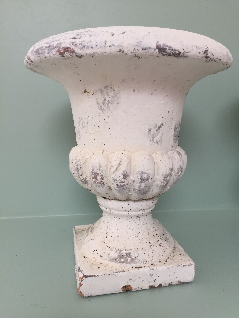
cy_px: 159
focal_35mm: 29
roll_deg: -0.8
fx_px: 267
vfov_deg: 61.7
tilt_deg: -10.7
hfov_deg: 48.2
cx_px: 120
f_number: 2.2
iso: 32
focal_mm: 4.15
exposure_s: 1/33
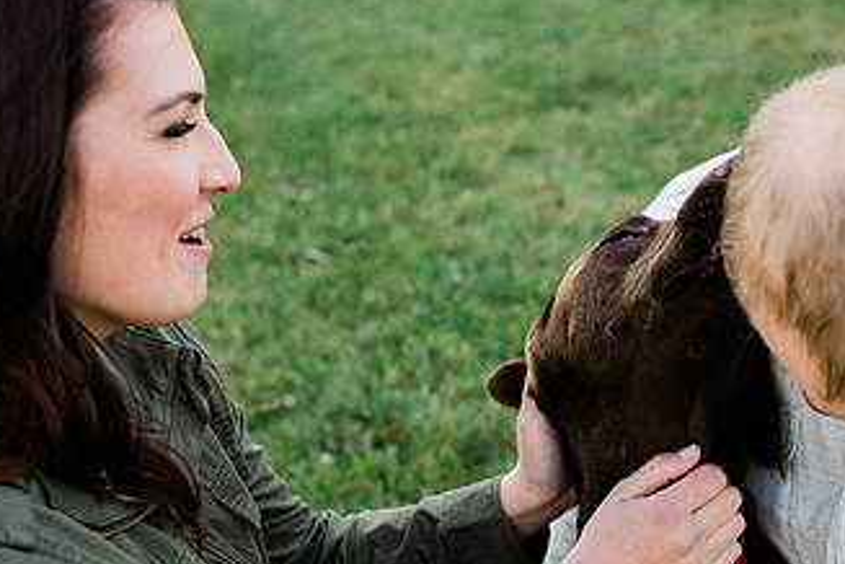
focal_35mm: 62
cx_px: 711
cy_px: 405
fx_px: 1455
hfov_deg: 31.3
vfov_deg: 21.8
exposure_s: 1/640
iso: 200
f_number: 3.2
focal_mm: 35
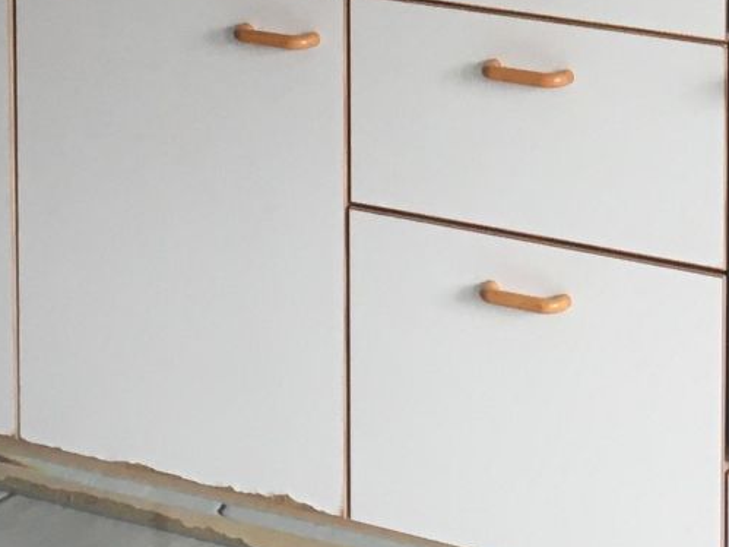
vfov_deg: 11.6
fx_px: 2505
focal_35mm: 119
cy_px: -420
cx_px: 799
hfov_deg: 16.1
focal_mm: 4.15
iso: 80
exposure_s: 1/33
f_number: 2.2
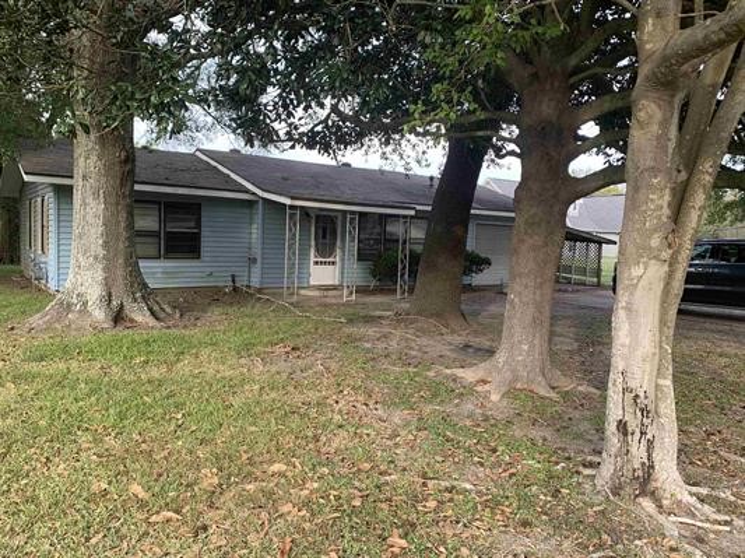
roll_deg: -1.9
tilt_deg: -4.2
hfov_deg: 67.3
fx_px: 559
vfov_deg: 53.0
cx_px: 372
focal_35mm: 26
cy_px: 279
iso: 32
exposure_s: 1/122
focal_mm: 4.25
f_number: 1.8
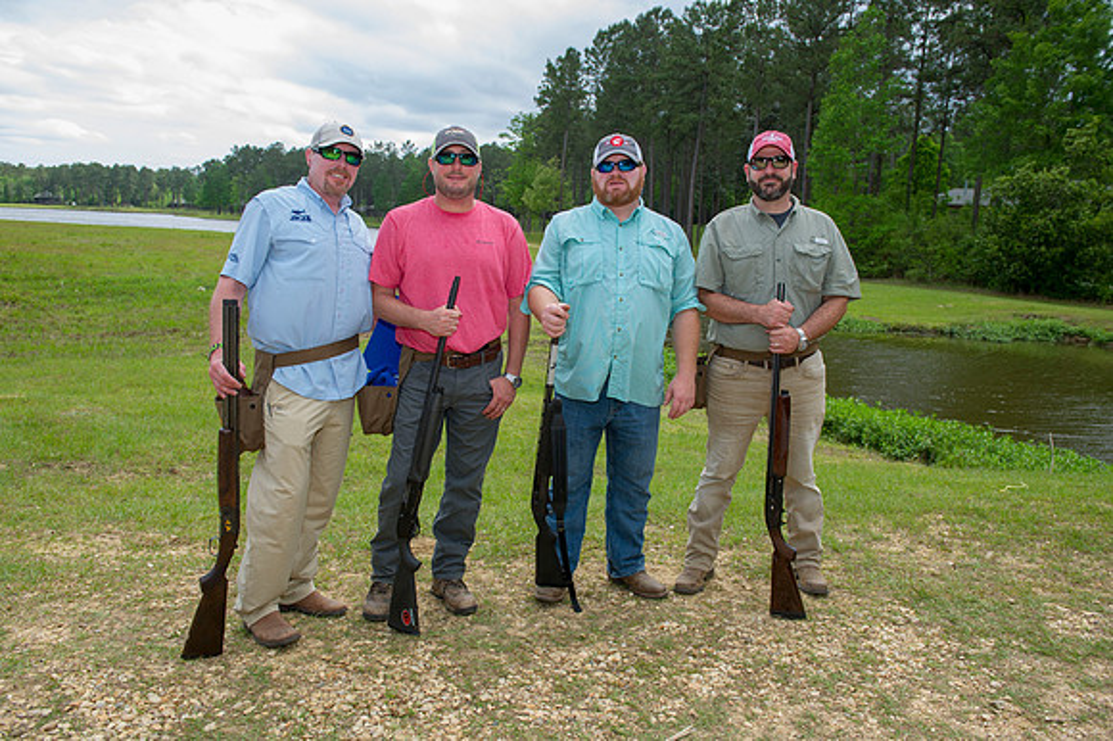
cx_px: 556
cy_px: 370
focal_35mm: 26
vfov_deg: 49.5
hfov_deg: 69.4
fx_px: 803
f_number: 5.6
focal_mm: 26
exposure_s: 1/250
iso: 200
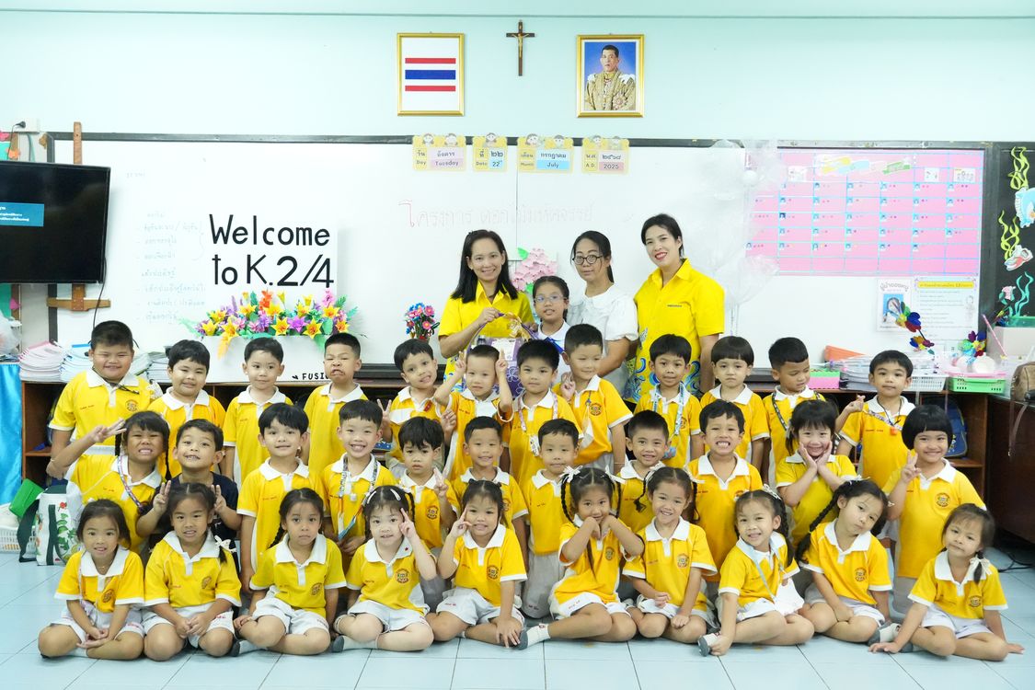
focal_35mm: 42
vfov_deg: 31.9
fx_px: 1207
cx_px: 518
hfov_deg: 46.4
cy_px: 345
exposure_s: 1/250
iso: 10000
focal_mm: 28
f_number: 4.5
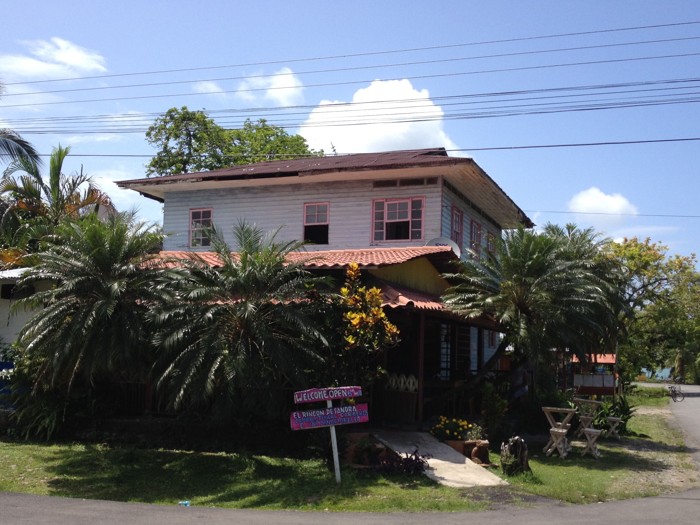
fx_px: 870
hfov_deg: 43.8
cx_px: 342
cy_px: 316
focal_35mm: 43
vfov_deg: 33.5
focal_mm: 4.28
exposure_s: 1/1534
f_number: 2.4
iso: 50
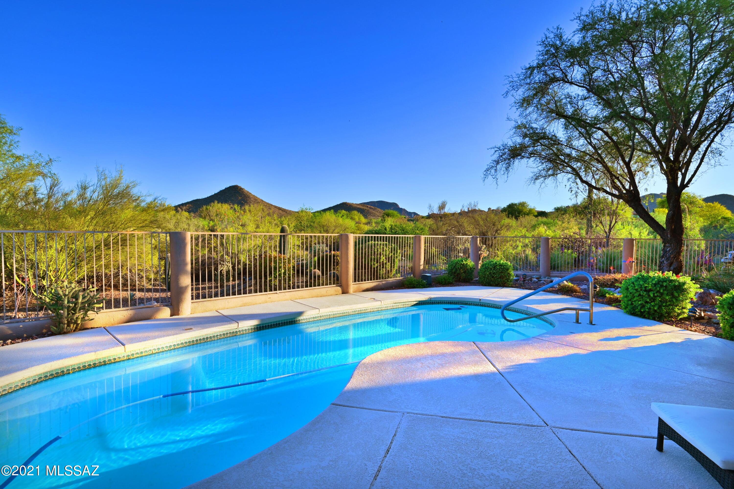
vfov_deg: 73.7
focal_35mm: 16
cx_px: 367
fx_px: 326
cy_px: 244
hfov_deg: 96.8
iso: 100
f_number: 9
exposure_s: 1/80
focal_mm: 16
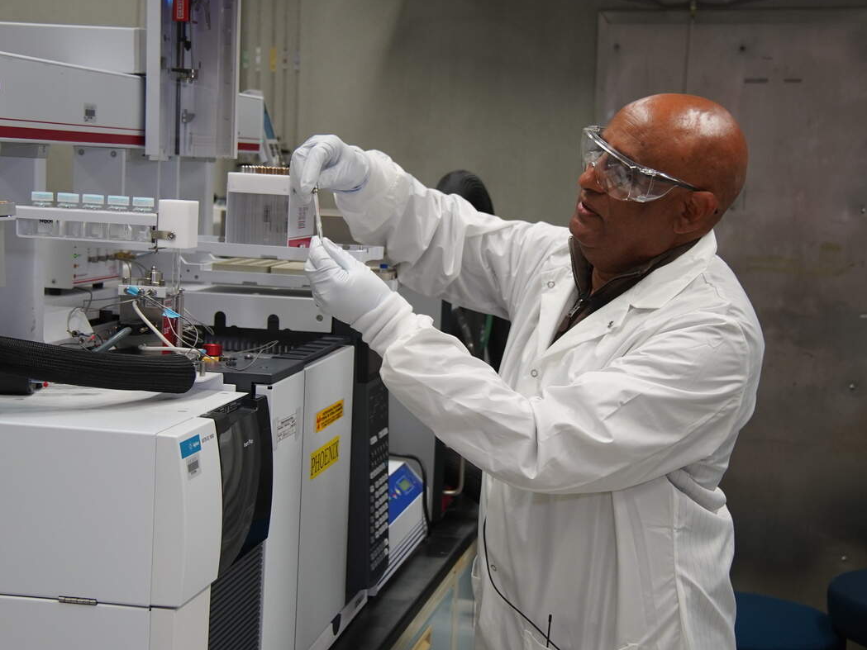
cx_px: 403
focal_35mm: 66
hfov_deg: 29.4
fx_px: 1653
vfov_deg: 22.3
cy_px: 320
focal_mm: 40
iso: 1000
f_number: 4.5
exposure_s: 1/160
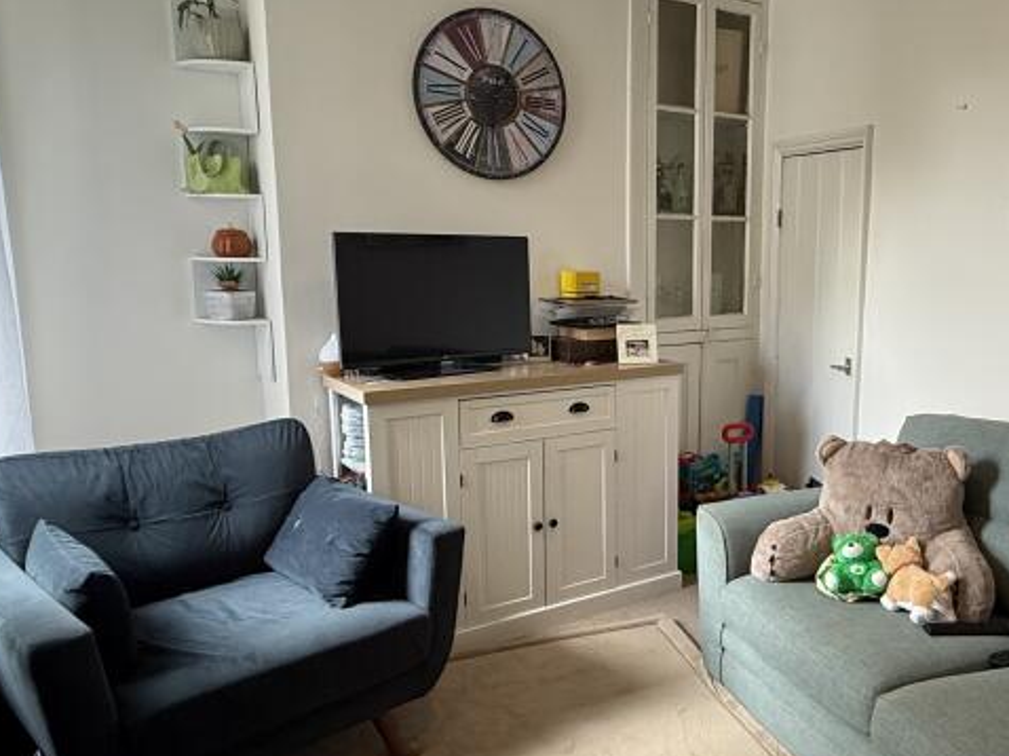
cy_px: 382
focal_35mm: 30
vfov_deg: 46.8
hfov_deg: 57.9
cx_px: 711
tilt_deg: -8.6
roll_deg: -0.2
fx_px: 874
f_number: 2.2
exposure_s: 1/99
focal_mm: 2.22
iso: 250
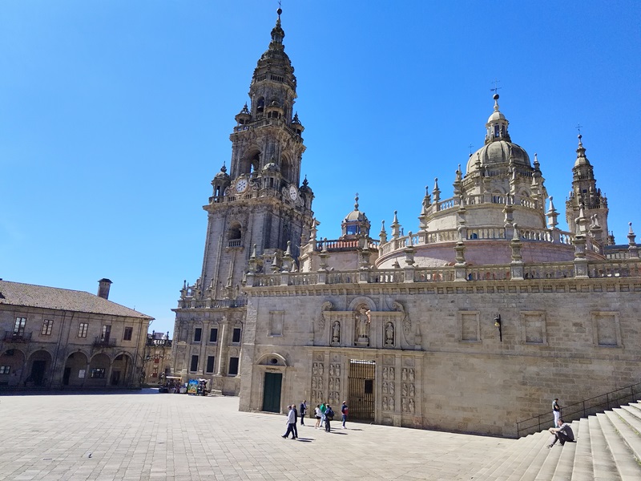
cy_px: 240
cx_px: 320
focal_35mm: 26
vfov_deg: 53.1
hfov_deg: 67.3
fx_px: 481
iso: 100
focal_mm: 6.24
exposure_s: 1/1157
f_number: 1.9
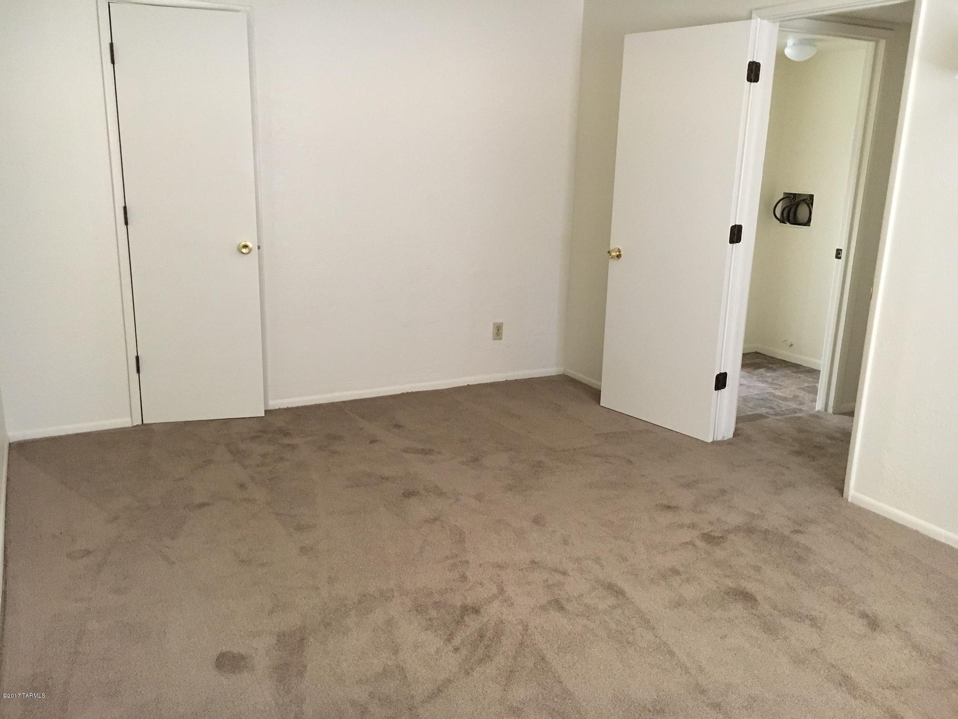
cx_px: 479
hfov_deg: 61.7
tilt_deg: -14.8
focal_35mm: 29
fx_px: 803
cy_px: 360
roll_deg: -1.9
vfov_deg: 48.2
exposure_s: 1/30
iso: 200
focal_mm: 4.15
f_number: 2.2
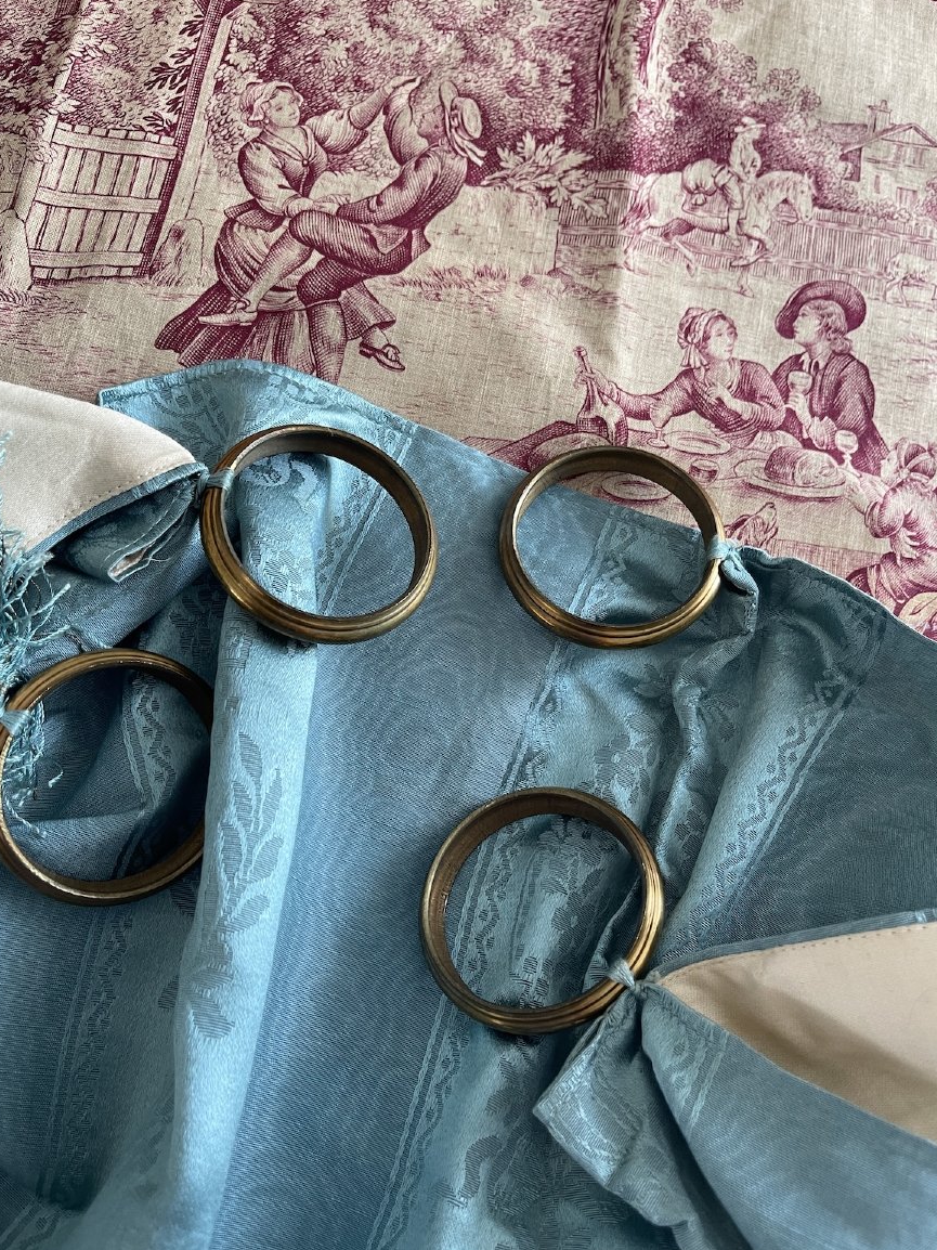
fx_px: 939
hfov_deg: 53.0
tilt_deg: -78.5
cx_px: 463
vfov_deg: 67.3
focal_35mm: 26
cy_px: 611
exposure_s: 1/68
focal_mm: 5.1
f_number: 1.6
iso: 125
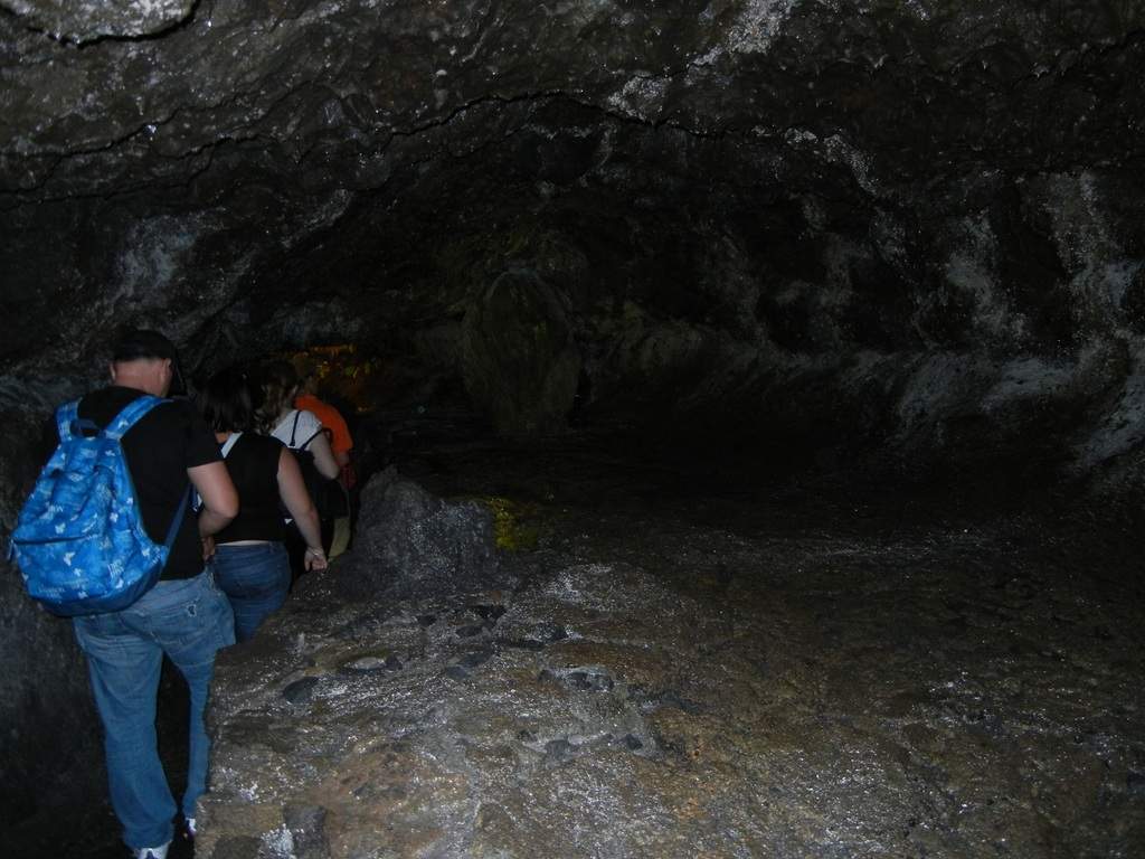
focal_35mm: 30
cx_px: 572
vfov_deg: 46.8
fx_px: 992
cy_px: 430
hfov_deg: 60.0
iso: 400
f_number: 3.5
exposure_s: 1/30
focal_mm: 5.4
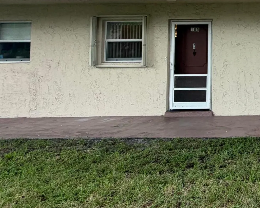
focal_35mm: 40
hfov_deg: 32.5
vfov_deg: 35.6
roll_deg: +1.6
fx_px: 308
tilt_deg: +2.6
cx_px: 349
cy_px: 31
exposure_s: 1/238
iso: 50
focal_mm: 2.22
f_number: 2.2
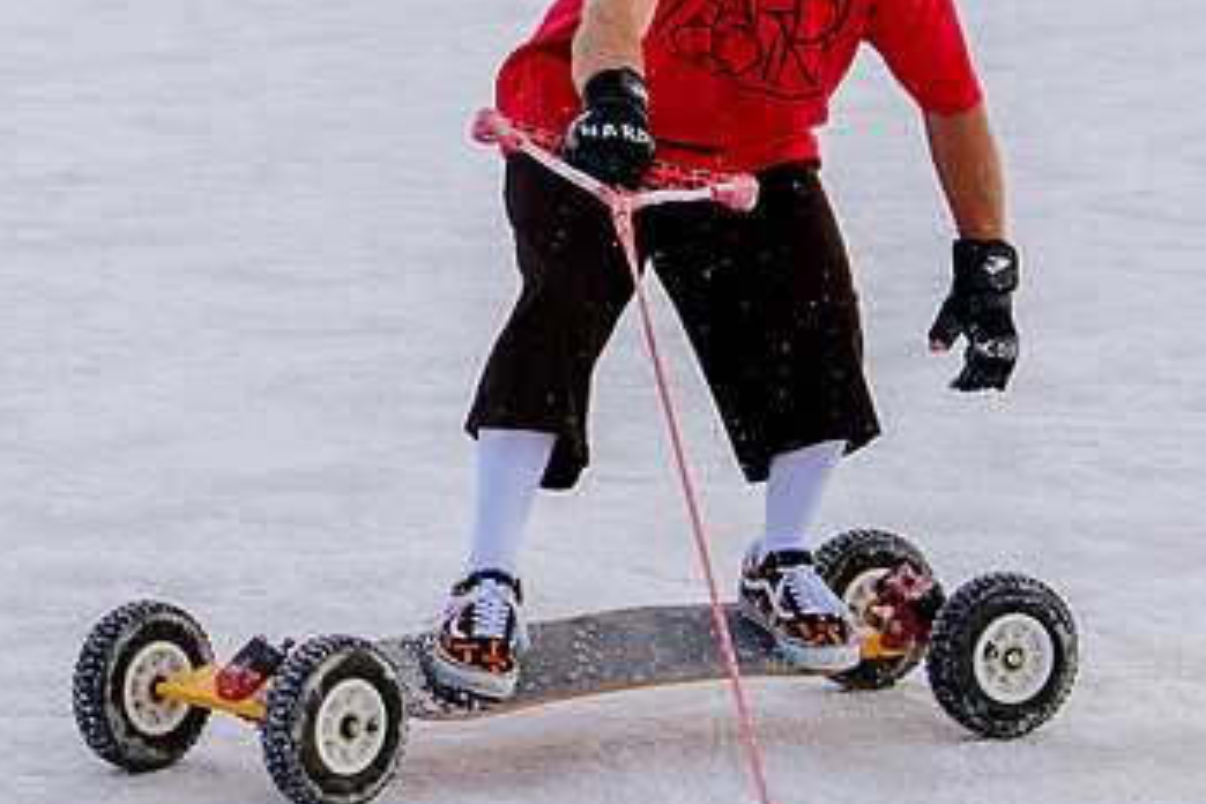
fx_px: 6465
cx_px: 329
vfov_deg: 7.1
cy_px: -171
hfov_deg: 10.6
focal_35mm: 193
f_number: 5.6
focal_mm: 50
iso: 400
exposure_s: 1/2000
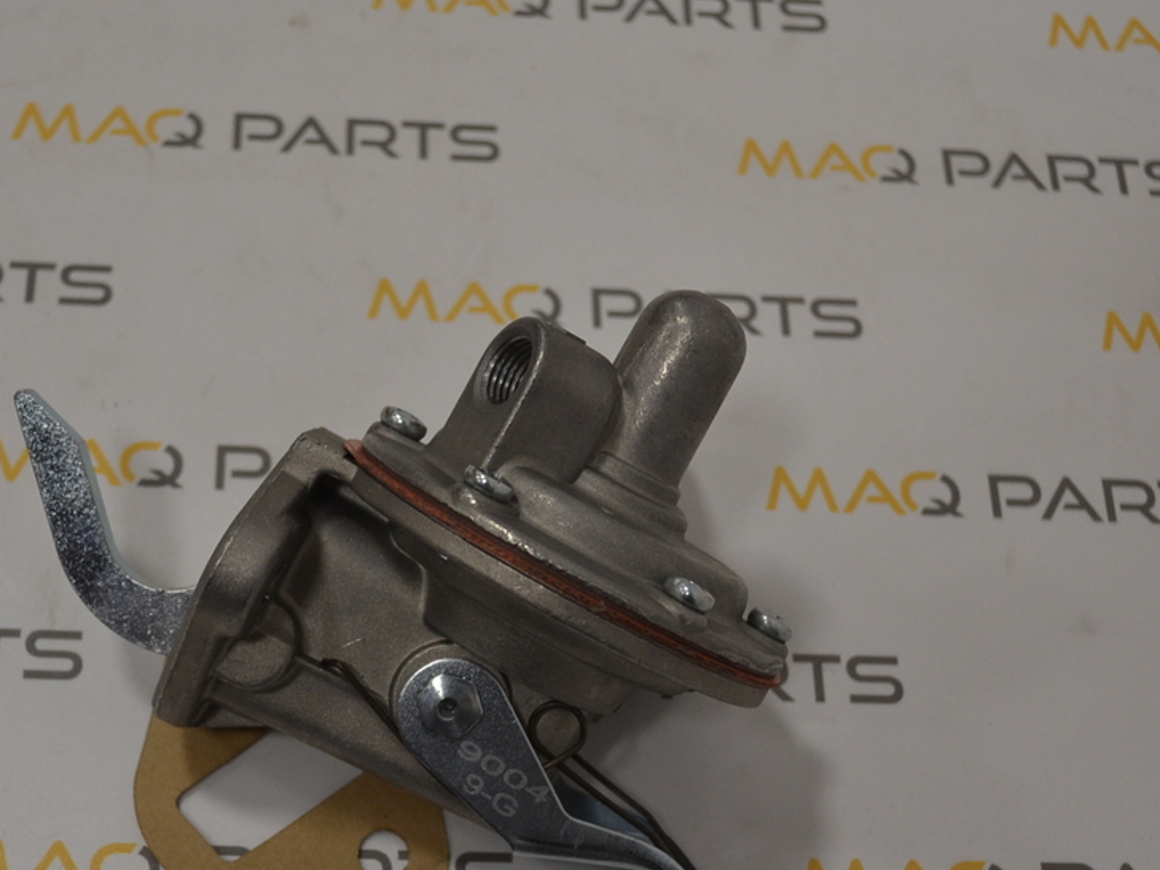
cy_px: 566
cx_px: 502
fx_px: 2078
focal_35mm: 62
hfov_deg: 31.2
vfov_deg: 23.6
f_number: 4
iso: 400
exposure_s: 1/50
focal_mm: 24
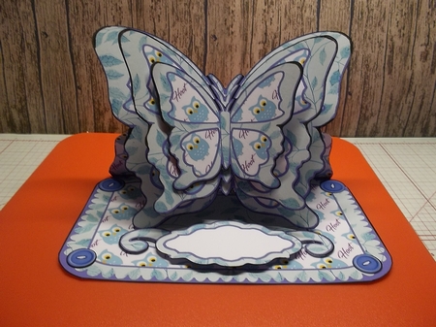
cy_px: 164
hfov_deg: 61.7
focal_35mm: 29
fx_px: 365
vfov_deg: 48.2
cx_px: 218
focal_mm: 4.1
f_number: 3.3
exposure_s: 1/30
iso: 141
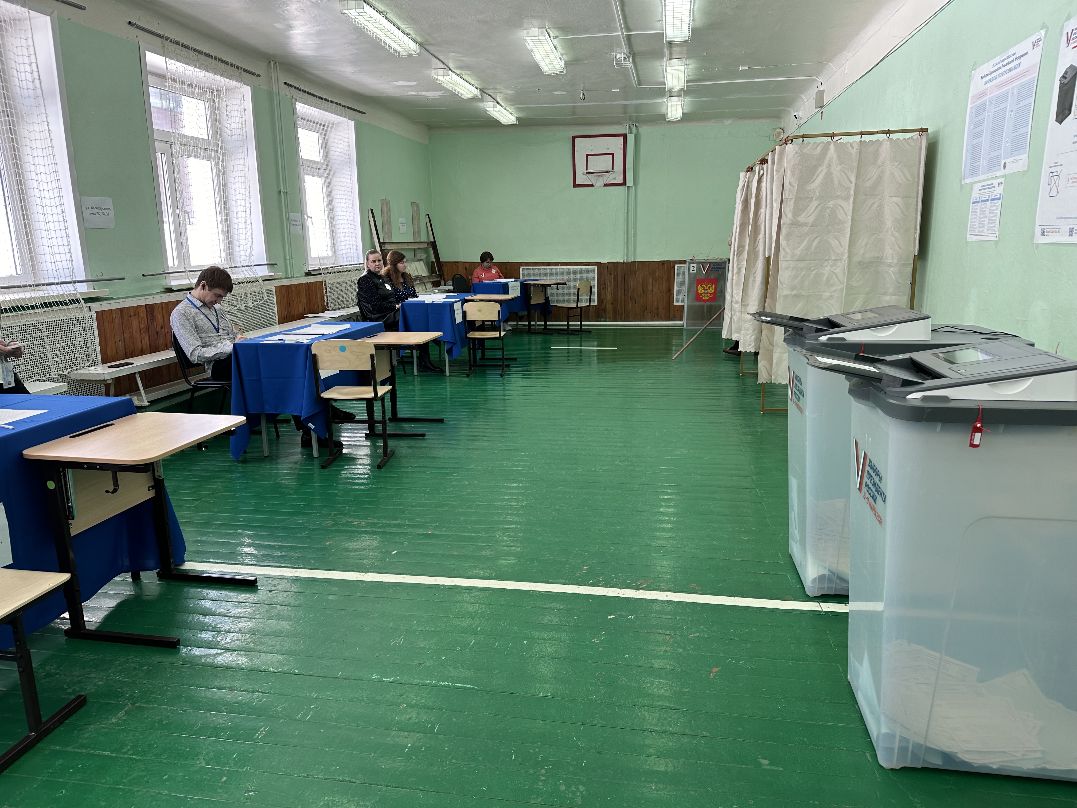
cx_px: 538
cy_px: 404
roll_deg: +1.0
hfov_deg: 71.6
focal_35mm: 24
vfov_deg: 56.8
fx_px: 747
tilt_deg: -12.8
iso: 64
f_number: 1.78
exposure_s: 1/100
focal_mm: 6.86
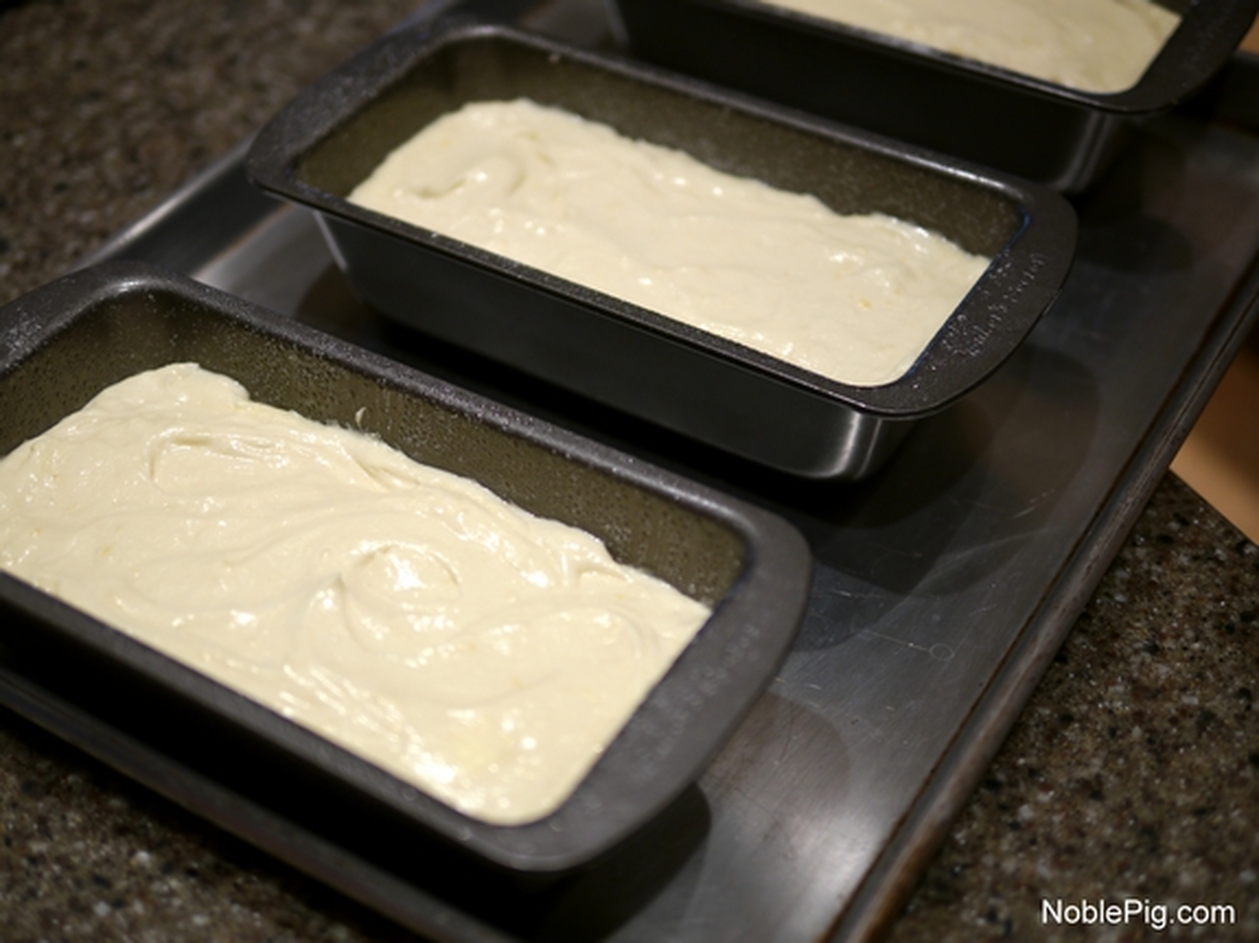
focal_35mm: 50
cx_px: 630
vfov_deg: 29.1
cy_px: 472
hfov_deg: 38.2
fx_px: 1818
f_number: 1.4
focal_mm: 25
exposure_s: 1/100
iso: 100
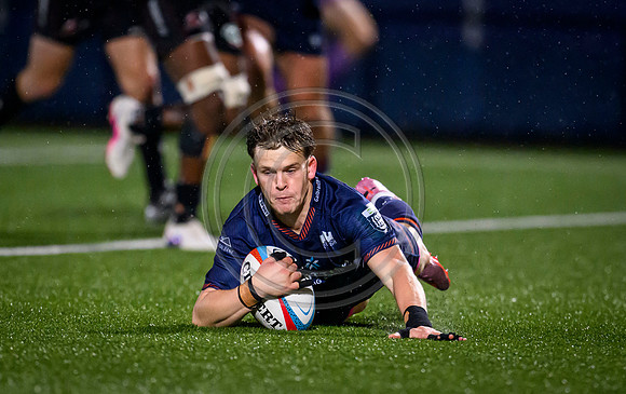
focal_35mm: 774
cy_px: 164
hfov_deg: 2.7
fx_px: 13222
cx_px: 365
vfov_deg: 1.7
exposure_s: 1/2000
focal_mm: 400
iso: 8000
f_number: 3.2
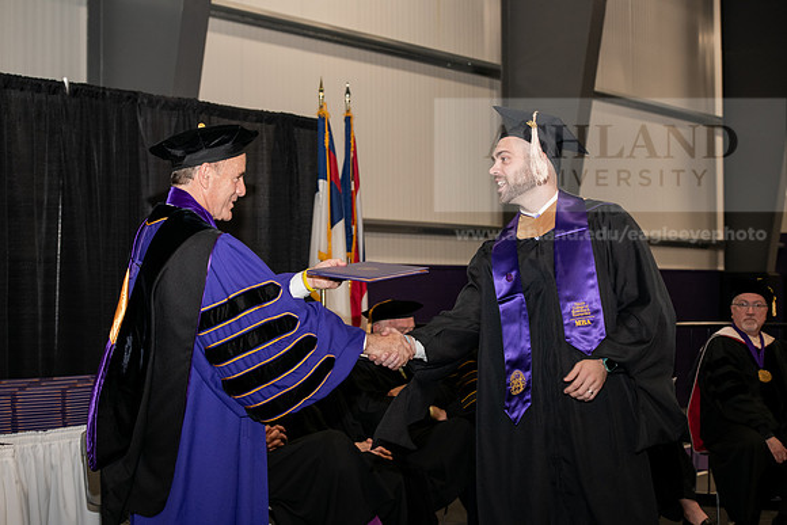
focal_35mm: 70
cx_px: 394
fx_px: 1531
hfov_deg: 28.8
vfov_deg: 19.5
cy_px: 262
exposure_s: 1/200
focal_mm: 70
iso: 1600
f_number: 5.6
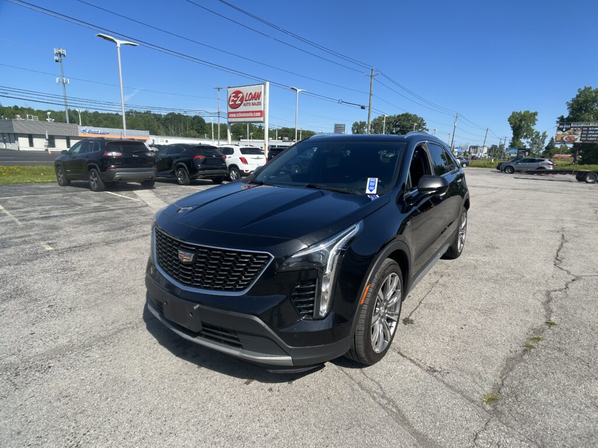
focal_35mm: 26
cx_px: 299
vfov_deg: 53.1
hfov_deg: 67.3
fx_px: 449
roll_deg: -3.6
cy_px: 224
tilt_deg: -11.4
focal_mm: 5.7
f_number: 1.5
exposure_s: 1/3356
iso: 50
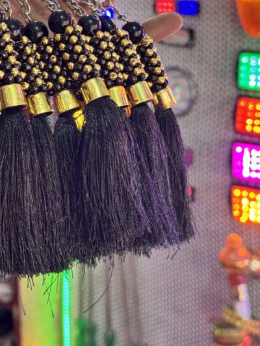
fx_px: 721
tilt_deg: -13.3
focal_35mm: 72
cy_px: 104
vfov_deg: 26.8
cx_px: 81
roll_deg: +1.2
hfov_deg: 20.4
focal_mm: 6.76
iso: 64
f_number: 1.78
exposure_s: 1/50
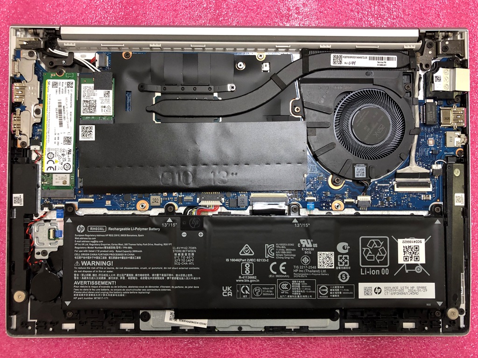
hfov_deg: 63.4
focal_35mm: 28
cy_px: 179
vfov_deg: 49.7
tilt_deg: -88.1
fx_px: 387
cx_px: 239
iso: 50
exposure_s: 1/17
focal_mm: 3.99
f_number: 1.8
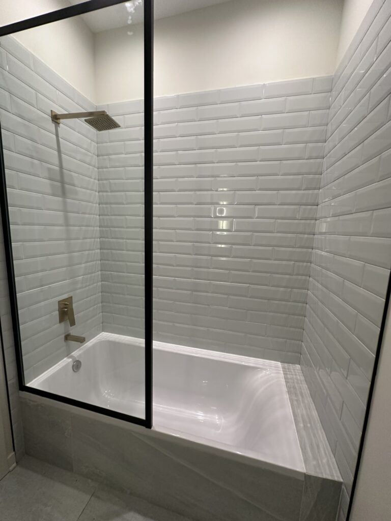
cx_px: 196
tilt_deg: -9.0
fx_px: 211
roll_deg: +0.3
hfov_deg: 85.7
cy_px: 260
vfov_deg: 102.1
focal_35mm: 14
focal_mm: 2.22
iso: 160
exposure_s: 1/60
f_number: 2.2
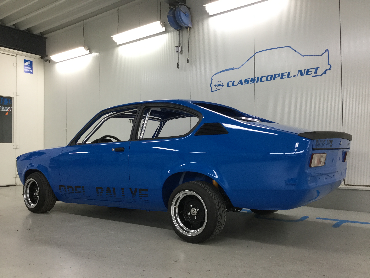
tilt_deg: +1.5
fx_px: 331
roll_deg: -0.5
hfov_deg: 58.4
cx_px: 185
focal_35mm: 31
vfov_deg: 45.4
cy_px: 139
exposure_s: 1/33
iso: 64
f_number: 2.4
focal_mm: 3.3
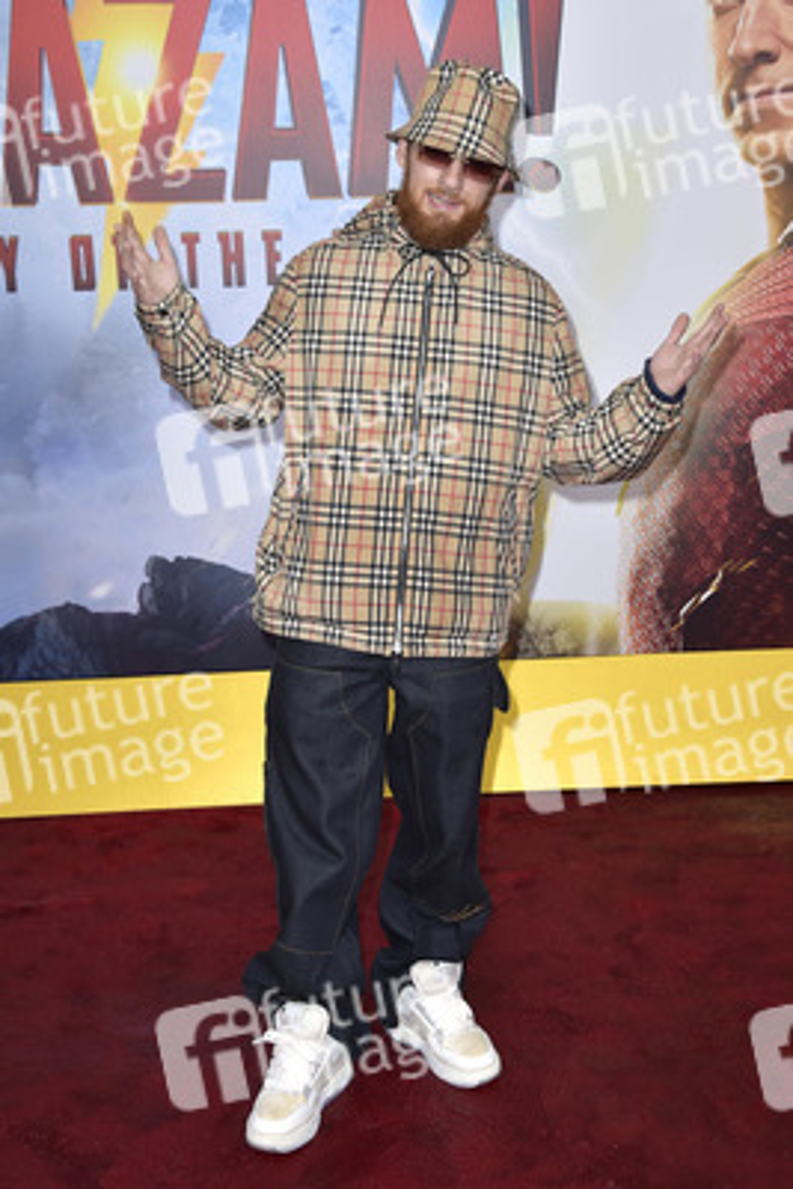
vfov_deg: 41.1
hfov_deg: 28.1
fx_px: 1585
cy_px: 594
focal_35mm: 48
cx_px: 396
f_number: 6.3
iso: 320
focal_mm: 48
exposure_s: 1/250
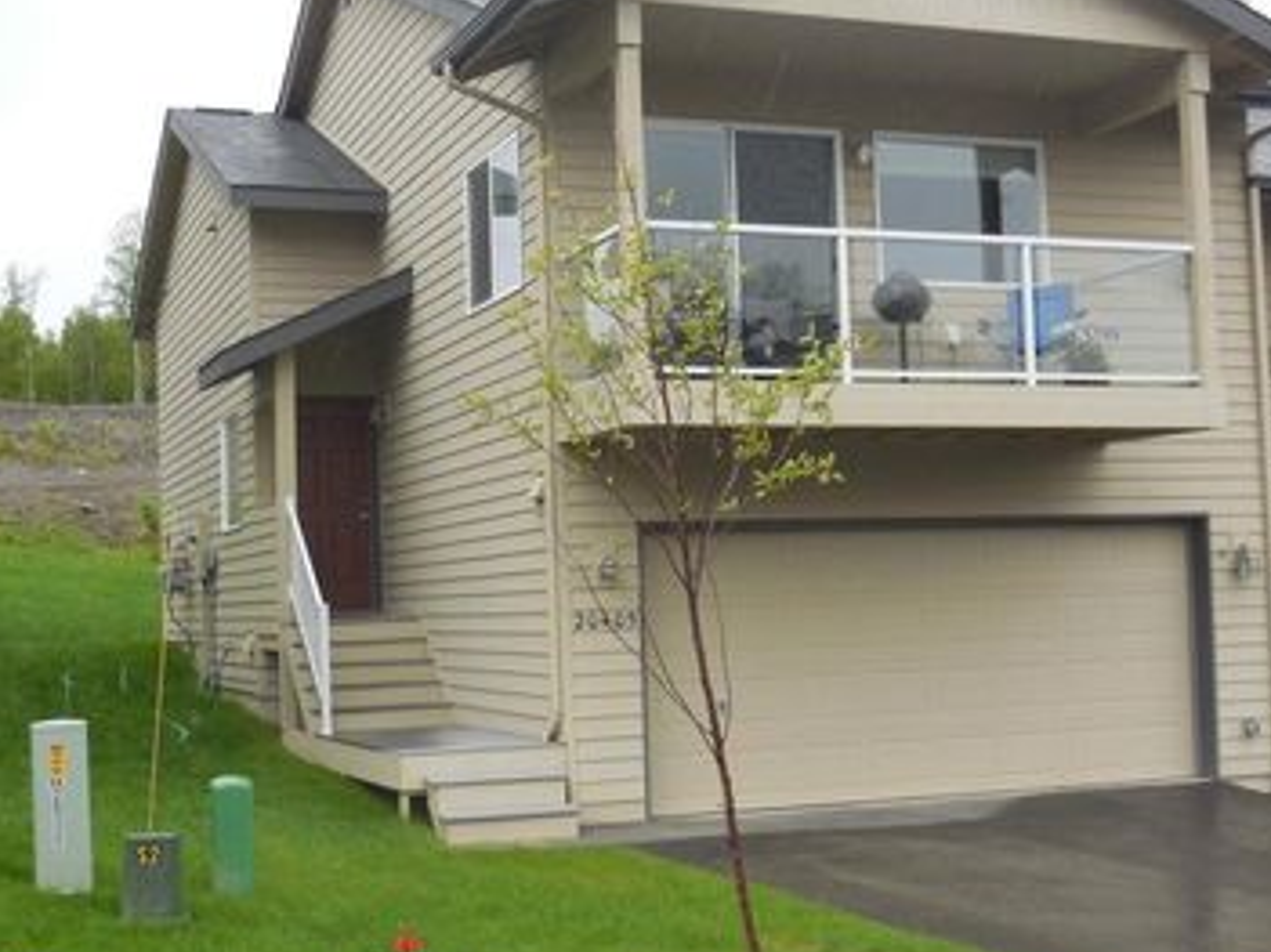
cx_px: 637
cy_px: 462
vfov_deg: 25.6
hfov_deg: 33.8
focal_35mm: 57
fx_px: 2092
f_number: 3.6
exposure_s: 1/160
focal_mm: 7.1
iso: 125
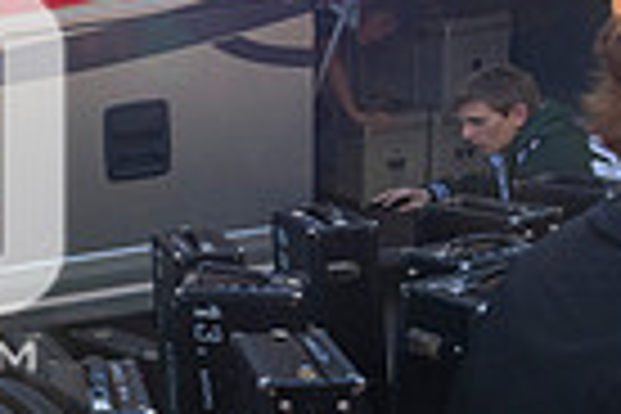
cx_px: -274
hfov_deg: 26.3
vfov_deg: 23.0
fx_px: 1018
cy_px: 196
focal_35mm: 59
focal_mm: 14
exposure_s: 1/2000
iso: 1250
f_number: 5
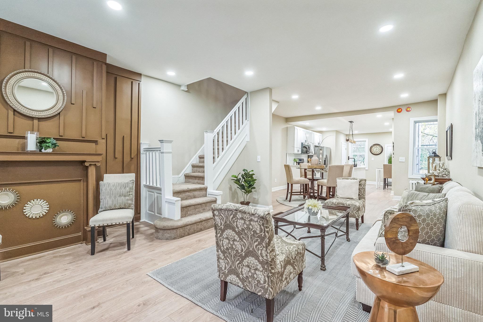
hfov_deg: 96.7
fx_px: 215
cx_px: 242
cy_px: 161
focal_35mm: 16
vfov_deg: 73.7
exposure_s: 1/80
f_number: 5.6
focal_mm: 16
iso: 1250
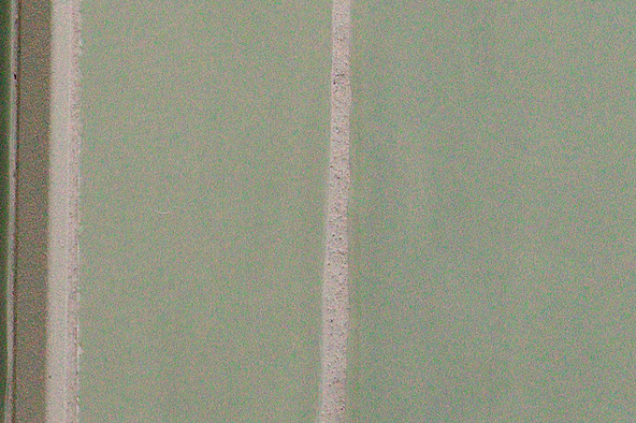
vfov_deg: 9.4
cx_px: -691
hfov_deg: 12.4
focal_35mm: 144
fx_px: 2542
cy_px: 447
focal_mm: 30
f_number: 10
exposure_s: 1/60
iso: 2500
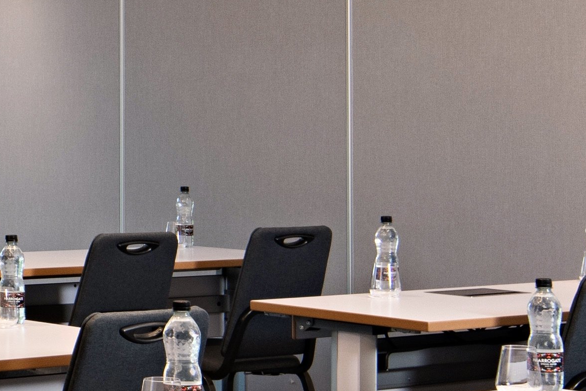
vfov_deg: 10.2
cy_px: 385
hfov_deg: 14.3
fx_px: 2165
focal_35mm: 133
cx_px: -309
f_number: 9
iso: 200
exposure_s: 1/4
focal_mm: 19
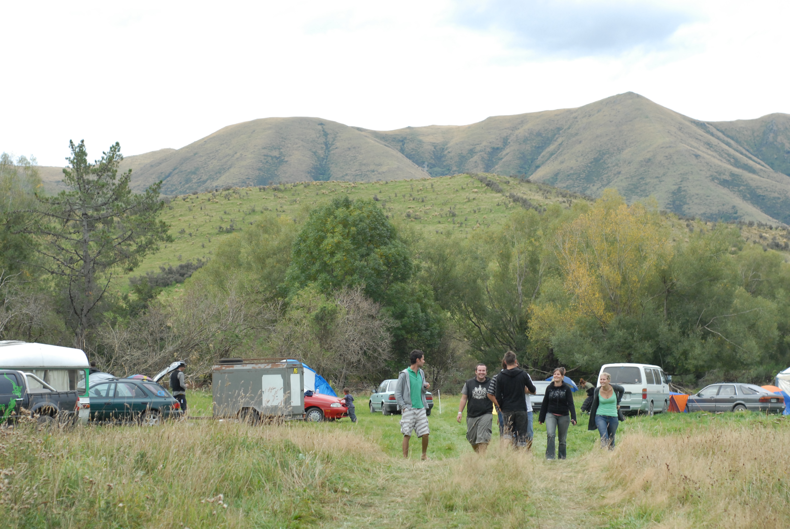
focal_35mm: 75
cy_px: 264
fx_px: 1648
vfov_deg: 18.2
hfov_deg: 27.0
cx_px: 395
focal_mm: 50
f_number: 4.5
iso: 400
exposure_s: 1/250
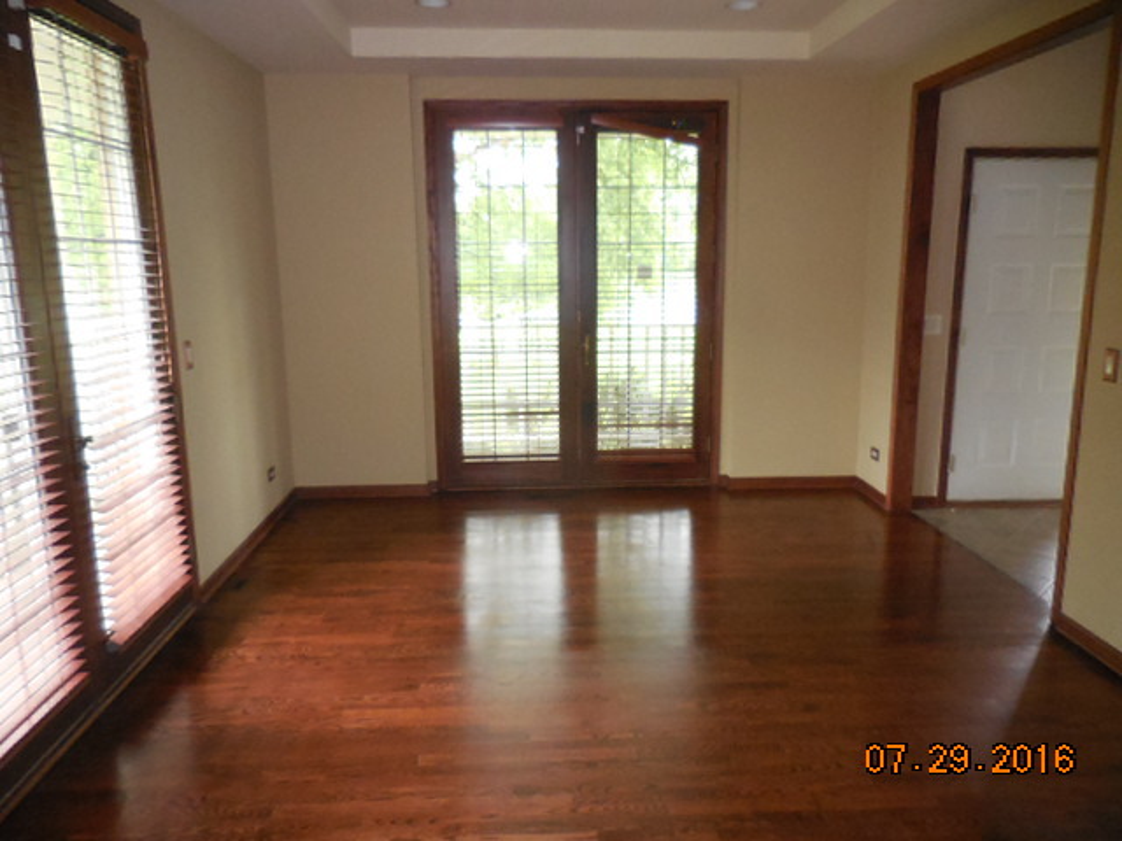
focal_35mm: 25
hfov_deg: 69.4
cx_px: 561
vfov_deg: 54.9
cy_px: 420
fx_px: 810
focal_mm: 4.5
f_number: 3.3
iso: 640
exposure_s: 1/25
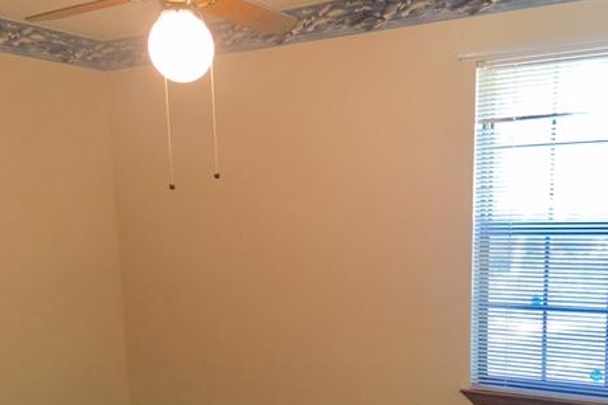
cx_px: 301
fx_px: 709
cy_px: 338
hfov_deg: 46.4
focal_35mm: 42
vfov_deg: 30.9
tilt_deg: -9.7
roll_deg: +1.6
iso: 64
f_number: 2.2
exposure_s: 1/15
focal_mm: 4.15
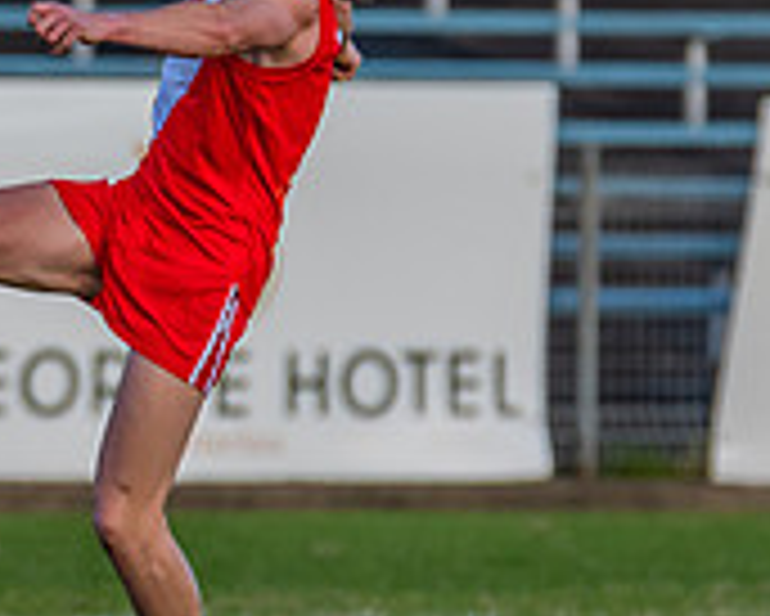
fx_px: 42936
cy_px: 311
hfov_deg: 1.0
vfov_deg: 0.8
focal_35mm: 1883
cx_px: 73
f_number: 6
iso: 1000
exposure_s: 1/1600
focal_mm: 450
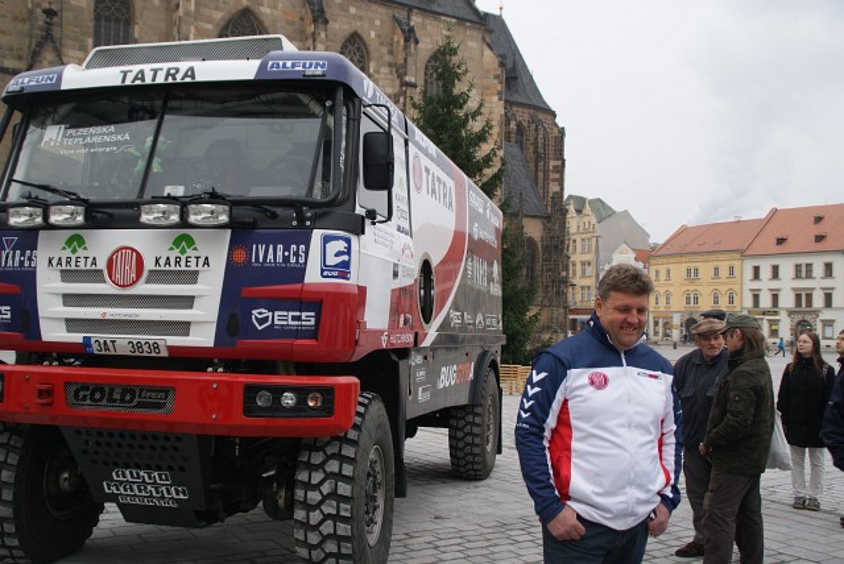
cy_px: 282
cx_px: 422
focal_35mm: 36
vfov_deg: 36.9
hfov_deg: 53.1
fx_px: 845
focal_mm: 24
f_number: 5
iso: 100
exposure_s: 1/50
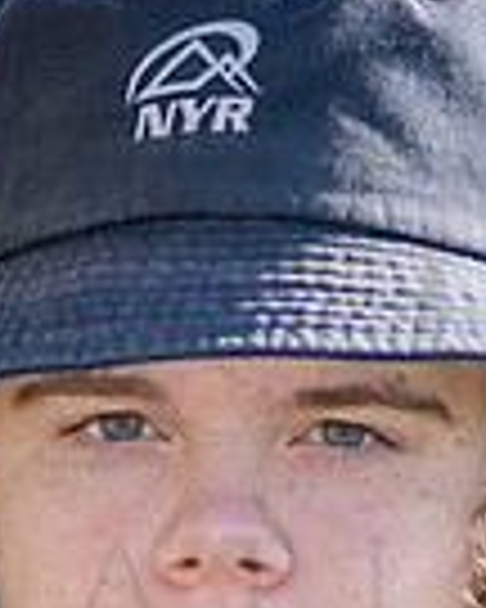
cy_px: 734
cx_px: 248
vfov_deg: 4.3
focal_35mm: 454
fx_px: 8163
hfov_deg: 3.4
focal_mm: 145
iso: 640
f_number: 4
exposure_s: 1/800
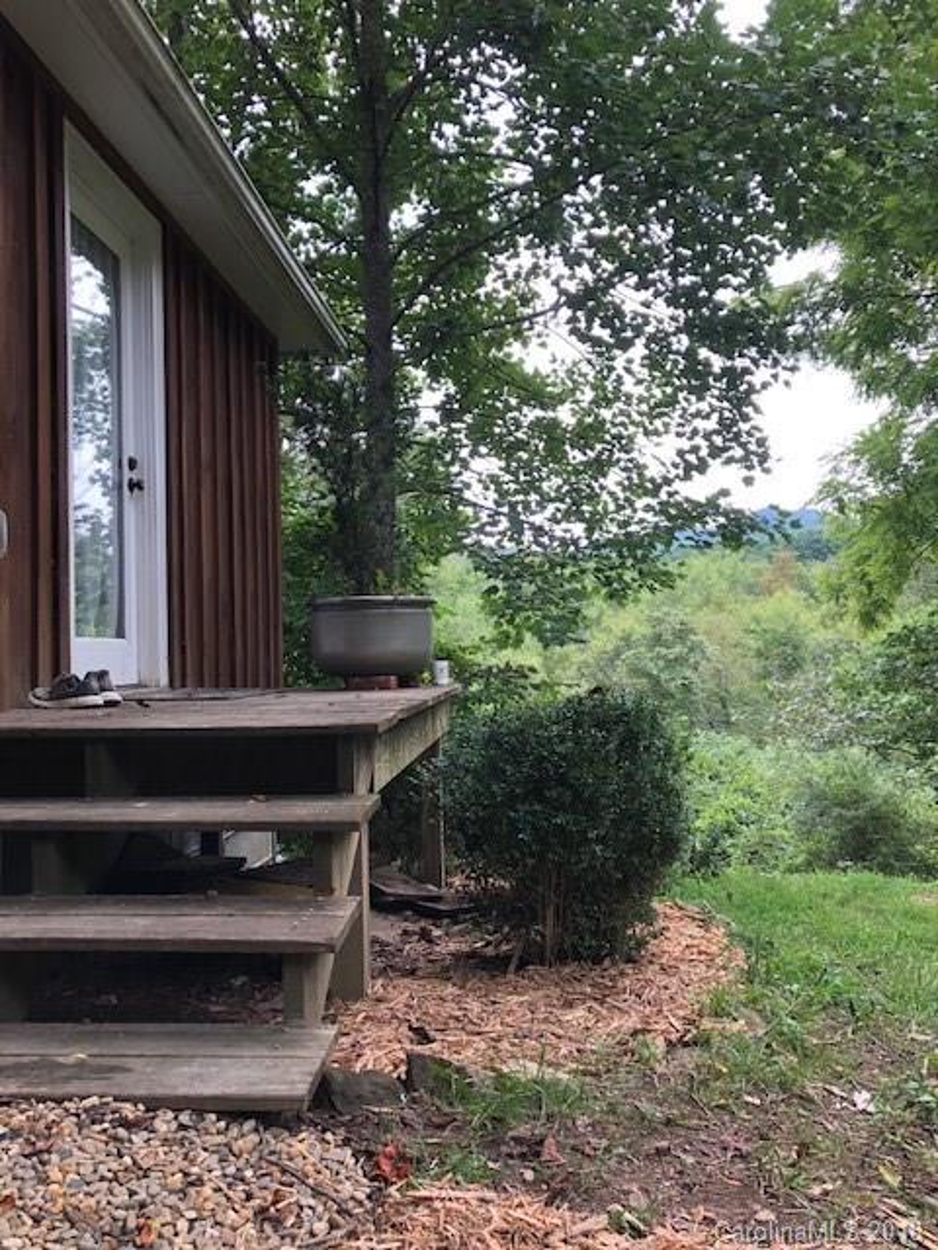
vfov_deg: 63.4
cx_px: 469
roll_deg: +1.5
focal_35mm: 28
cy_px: 625
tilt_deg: +3.6
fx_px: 1012
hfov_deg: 49.7
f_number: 1.8
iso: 40
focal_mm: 3.99
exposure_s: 1/120
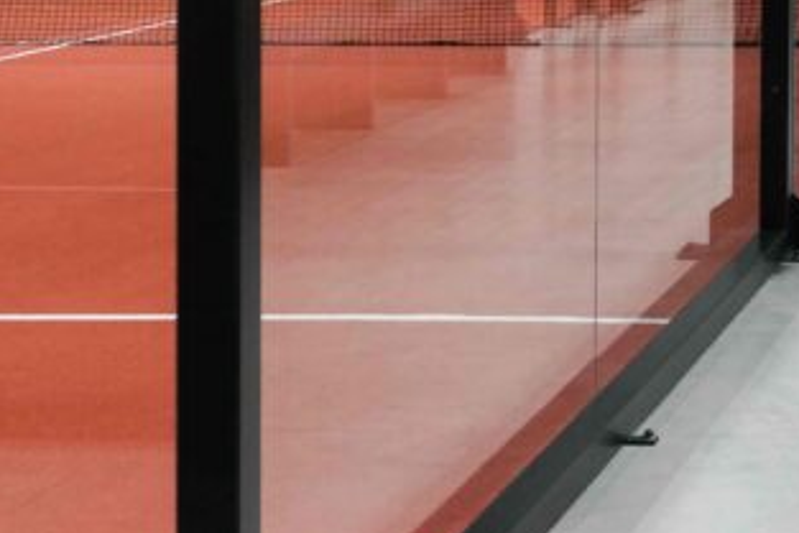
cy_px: -152
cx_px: 1118
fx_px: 2176
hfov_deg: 18.9
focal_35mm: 98
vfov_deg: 13.5
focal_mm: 20
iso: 400
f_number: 3.5
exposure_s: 1/40
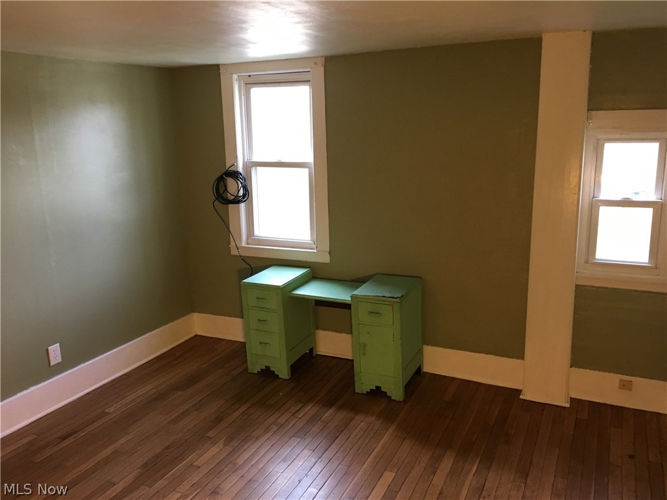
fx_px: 559
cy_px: 250
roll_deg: +3.1
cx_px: 334
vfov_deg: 48.2
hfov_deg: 61.7
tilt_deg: -9.6
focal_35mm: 29
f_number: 2.2
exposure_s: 1/30
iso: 125
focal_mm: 4.15
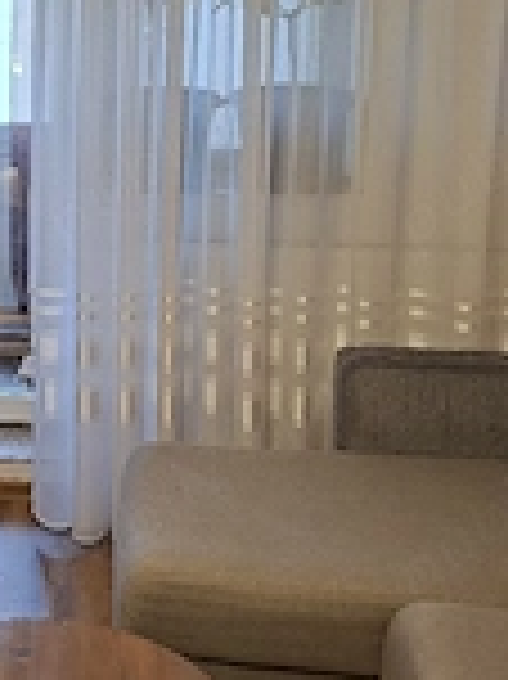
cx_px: -67
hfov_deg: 22.5
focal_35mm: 61
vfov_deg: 31.3
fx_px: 1195
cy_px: 189
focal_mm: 5.54
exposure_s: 1/100
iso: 200
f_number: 1.8
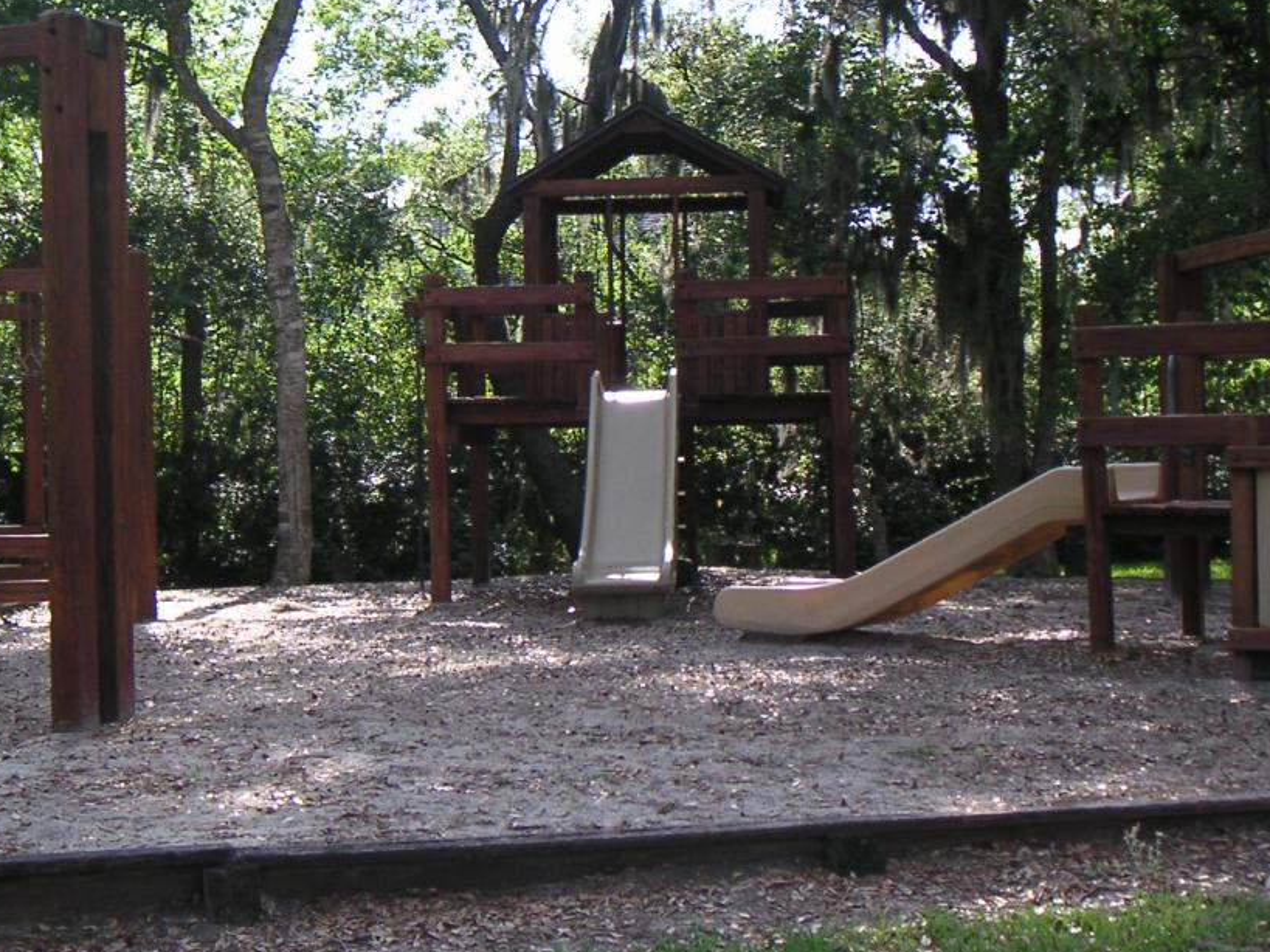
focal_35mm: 75
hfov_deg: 26.0
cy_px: 392
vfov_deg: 19.6
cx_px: 550
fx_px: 2751
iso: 50
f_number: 2.9
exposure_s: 1/180
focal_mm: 7.5
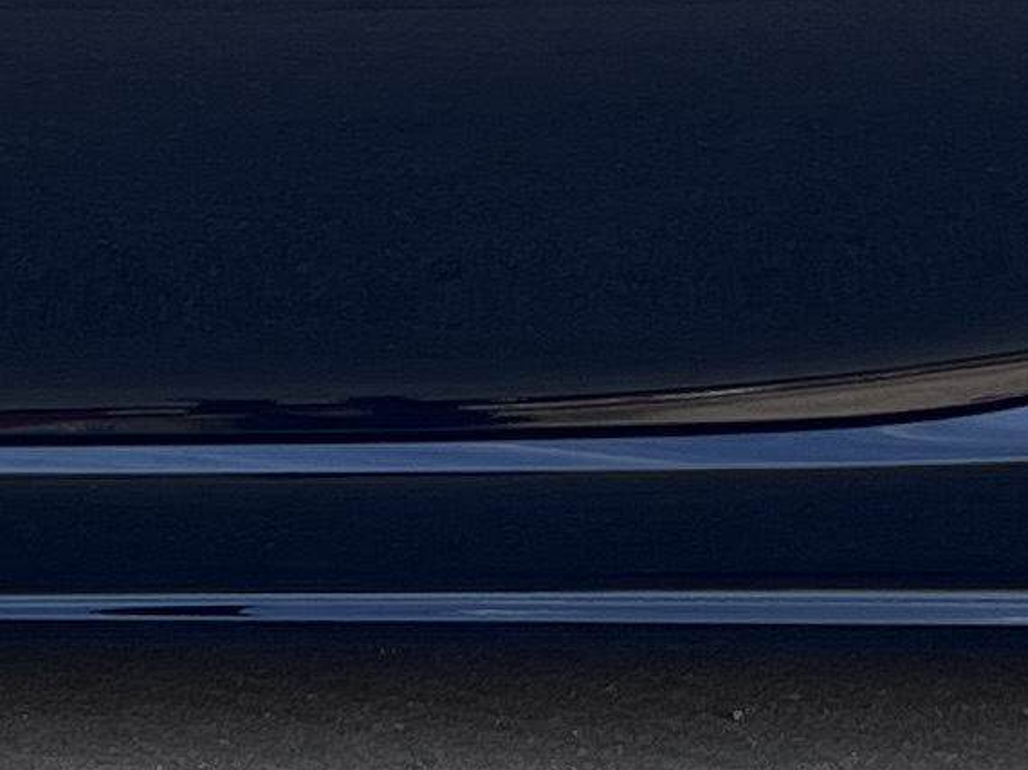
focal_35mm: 184
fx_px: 5462
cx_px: 577
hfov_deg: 10.8
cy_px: 155
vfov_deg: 8.1
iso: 50
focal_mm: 5.7
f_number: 1.5
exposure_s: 1/310
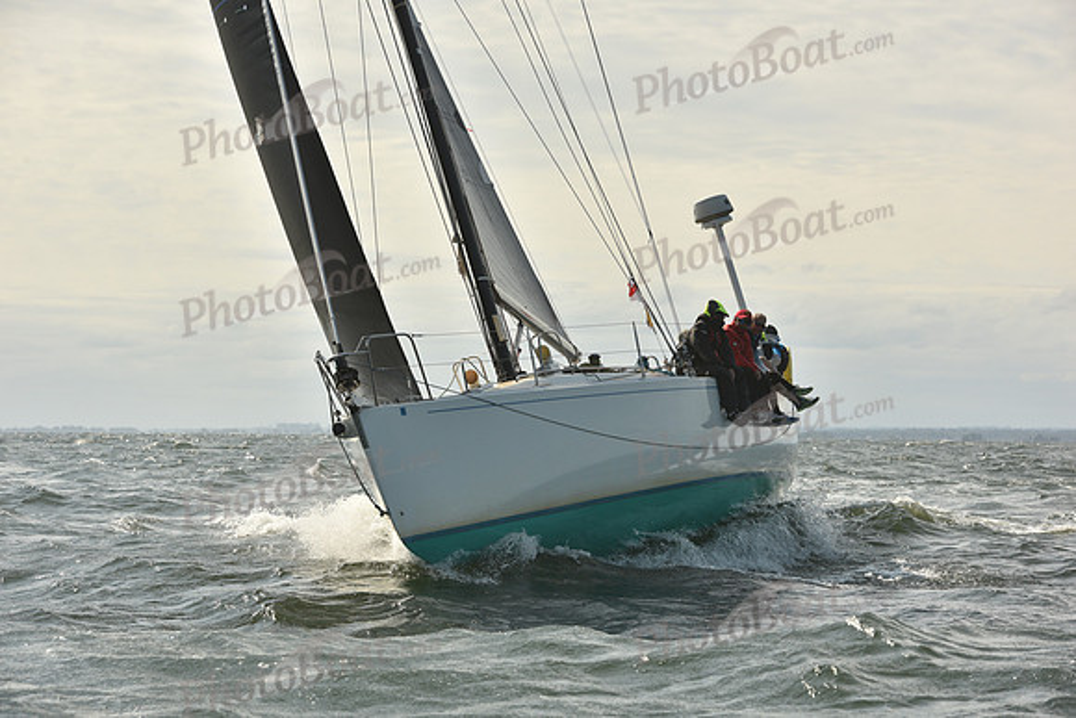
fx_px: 4185
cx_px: 538
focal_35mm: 140
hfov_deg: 14.7
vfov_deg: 9.8
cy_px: 359
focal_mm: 140
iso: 250
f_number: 9
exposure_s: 1/800
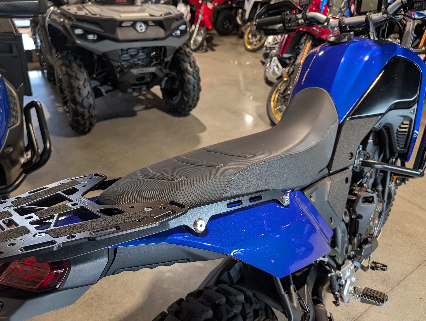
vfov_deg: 56.9
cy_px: 160
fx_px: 296
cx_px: 213
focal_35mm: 24
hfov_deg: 71.5
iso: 65
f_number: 1.68
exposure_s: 1/60
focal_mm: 6.9
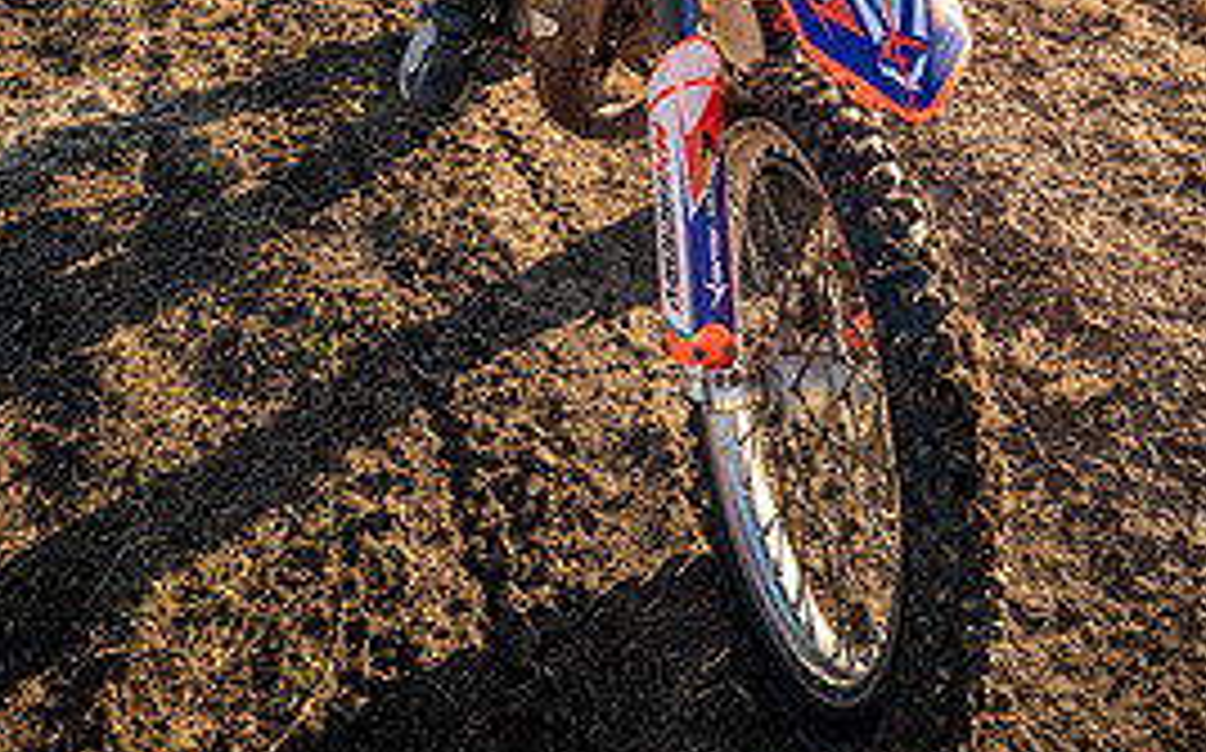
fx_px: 1248
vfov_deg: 27.8
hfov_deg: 51.5
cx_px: 558
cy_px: -225
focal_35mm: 38
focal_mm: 22.2
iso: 80
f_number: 4.5
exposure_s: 1/250
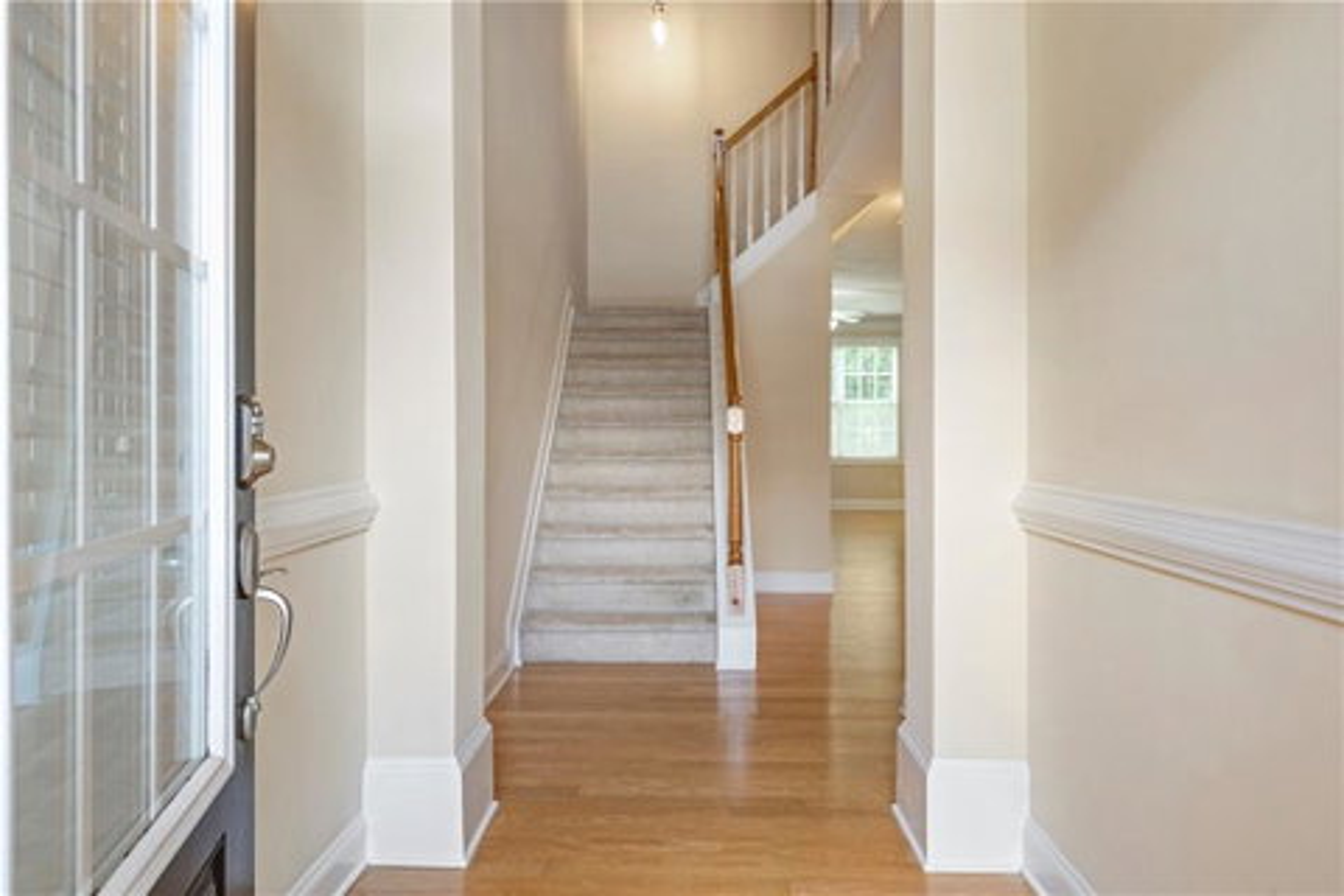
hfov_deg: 73.7
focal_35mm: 24
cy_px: 448
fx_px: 896
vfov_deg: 53.1
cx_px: 672
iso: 640
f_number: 8
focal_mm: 24
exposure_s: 1/30
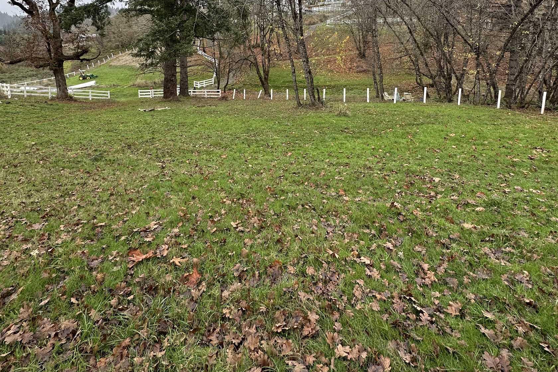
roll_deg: -1.6
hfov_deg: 84.0
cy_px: 74
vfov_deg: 57.3
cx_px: 287
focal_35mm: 20
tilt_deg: -8.8
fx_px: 310
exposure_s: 1/419
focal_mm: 2.22
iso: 40
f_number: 2.2
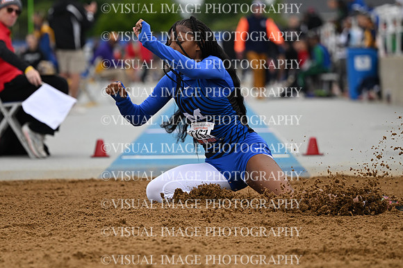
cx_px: 202
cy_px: 134
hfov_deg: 11.4
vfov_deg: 7.6
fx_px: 2014
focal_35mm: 180
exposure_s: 1/5000
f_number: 2.8
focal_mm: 120
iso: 640
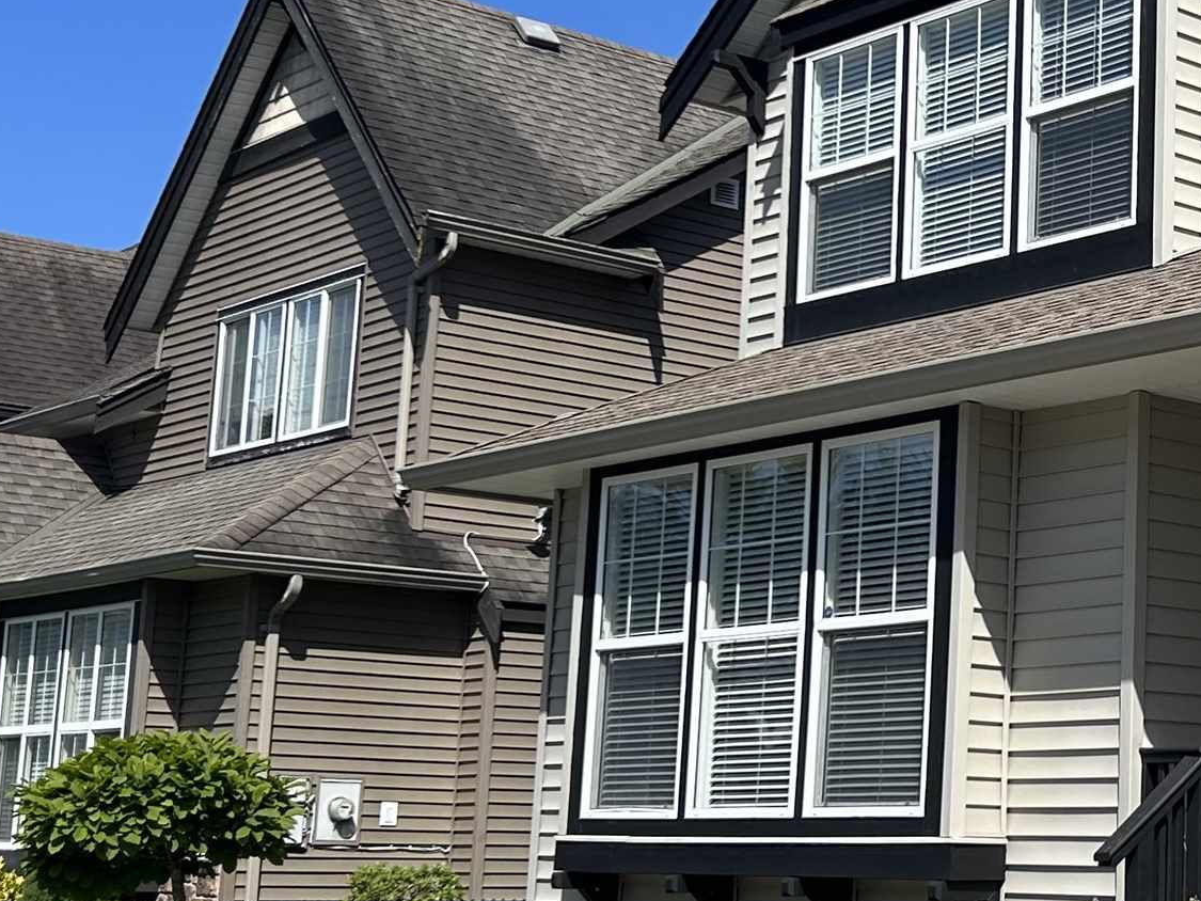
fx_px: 2464
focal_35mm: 71
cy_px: 422
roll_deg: -1.3
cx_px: 1181
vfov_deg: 20.7
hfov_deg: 26.1
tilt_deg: +9.3
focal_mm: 5.7
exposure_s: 1/4274
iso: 50
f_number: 1.5
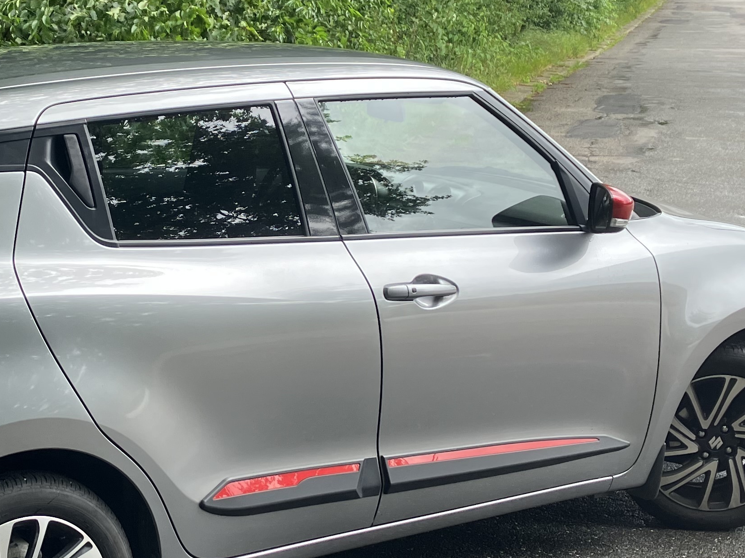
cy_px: 222
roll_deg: -1.8
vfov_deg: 21.6
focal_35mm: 68
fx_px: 1463
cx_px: 152
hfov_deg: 28.0
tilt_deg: -9.6
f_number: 1.8
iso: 20
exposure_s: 1/122
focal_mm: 3.99
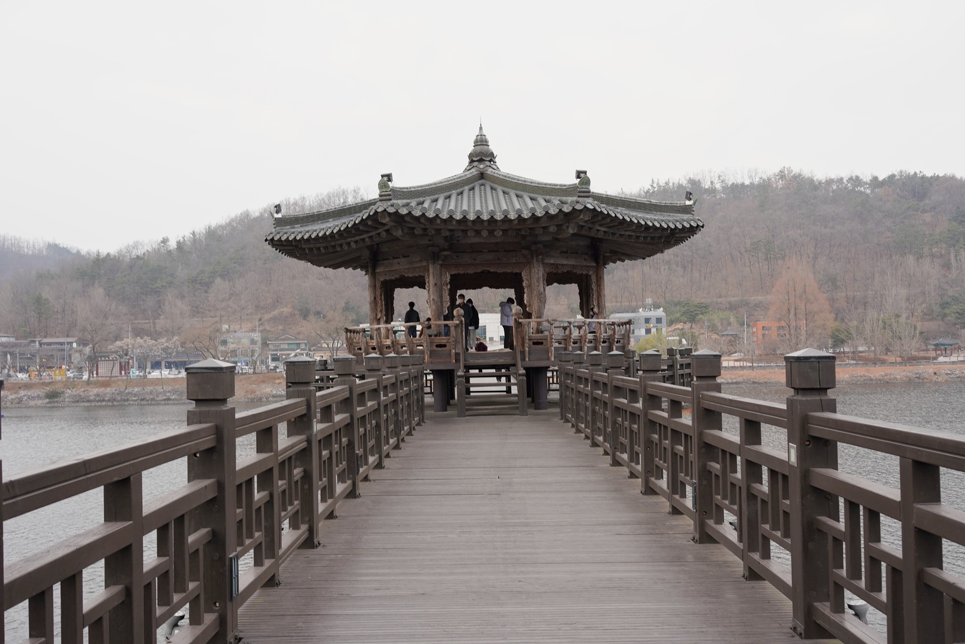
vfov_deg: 37.9
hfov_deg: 54.4
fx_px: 938
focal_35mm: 35
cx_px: 482
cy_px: 322
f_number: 8
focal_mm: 35
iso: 400
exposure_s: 1/100
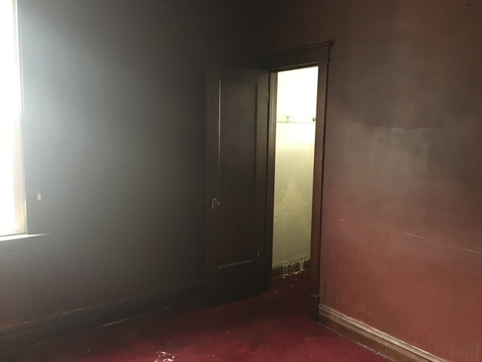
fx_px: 404
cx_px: 241
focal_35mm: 29
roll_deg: -1.7
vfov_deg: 48.2
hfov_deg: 61.7
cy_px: 181
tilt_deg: -7.9
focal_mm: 4.15
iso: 640
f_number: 2.2
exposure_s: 1/15
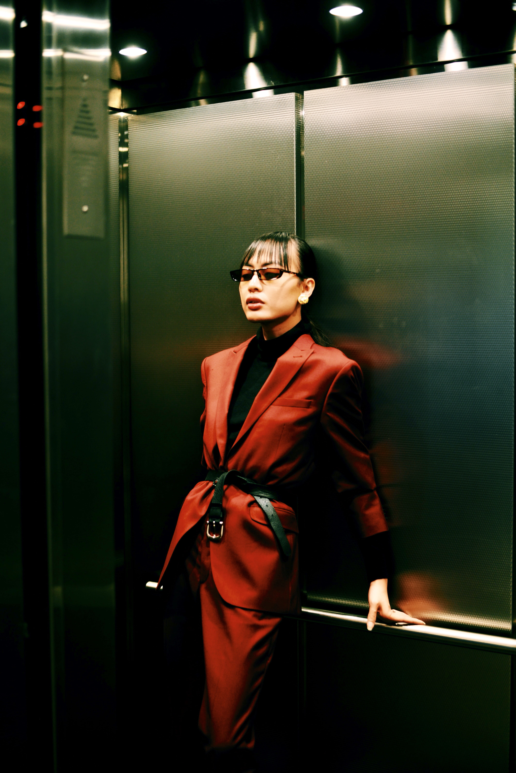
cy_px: 386
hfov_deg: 27.0
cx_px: 258
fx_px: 1074
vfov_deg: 39.6
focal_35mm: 50
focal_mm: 50
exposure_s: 1/50
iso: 500
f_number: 1.8
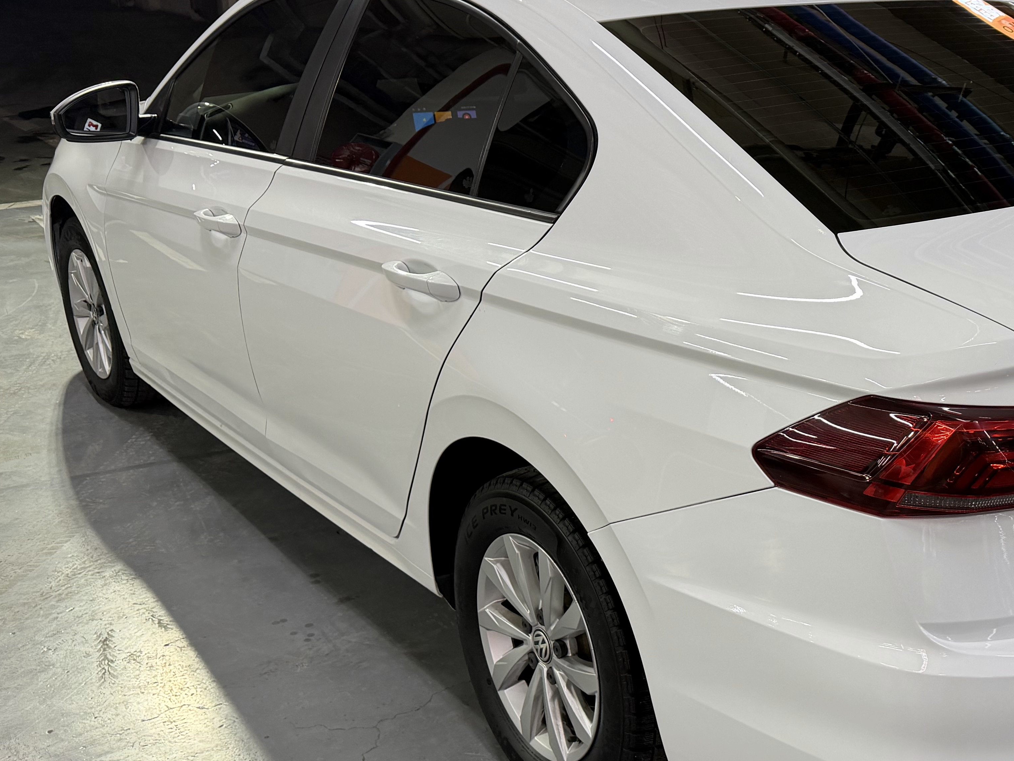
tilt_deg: -17.9
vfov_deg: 32.2
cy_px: 381
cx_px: 809
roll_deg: -0.8
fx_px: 1318
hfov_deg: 40.4
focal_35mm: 45
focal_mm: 6.76
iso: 125
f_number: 1.78
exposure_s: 1/100
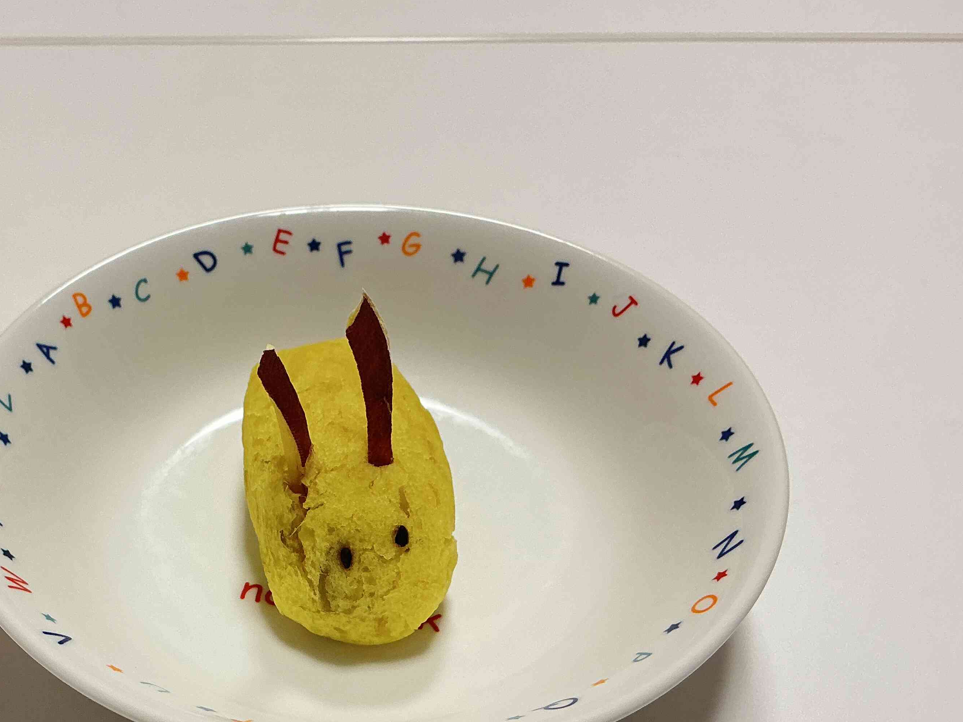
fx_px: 1224
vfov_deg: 32.4
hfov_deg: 42.1
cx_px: 283
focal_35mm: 44
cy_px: 528
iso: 50
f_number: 1.8
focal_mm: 3
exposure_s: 1/120
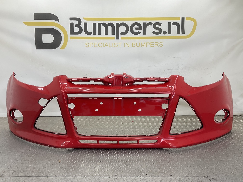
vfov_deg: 48.2
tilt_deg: -9.5
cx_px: 122
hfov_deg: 61.7
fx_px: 204
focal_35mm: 29
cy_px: 91
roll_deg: -0.3
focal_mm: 3
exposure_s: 1/120
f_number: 1.8
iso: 20
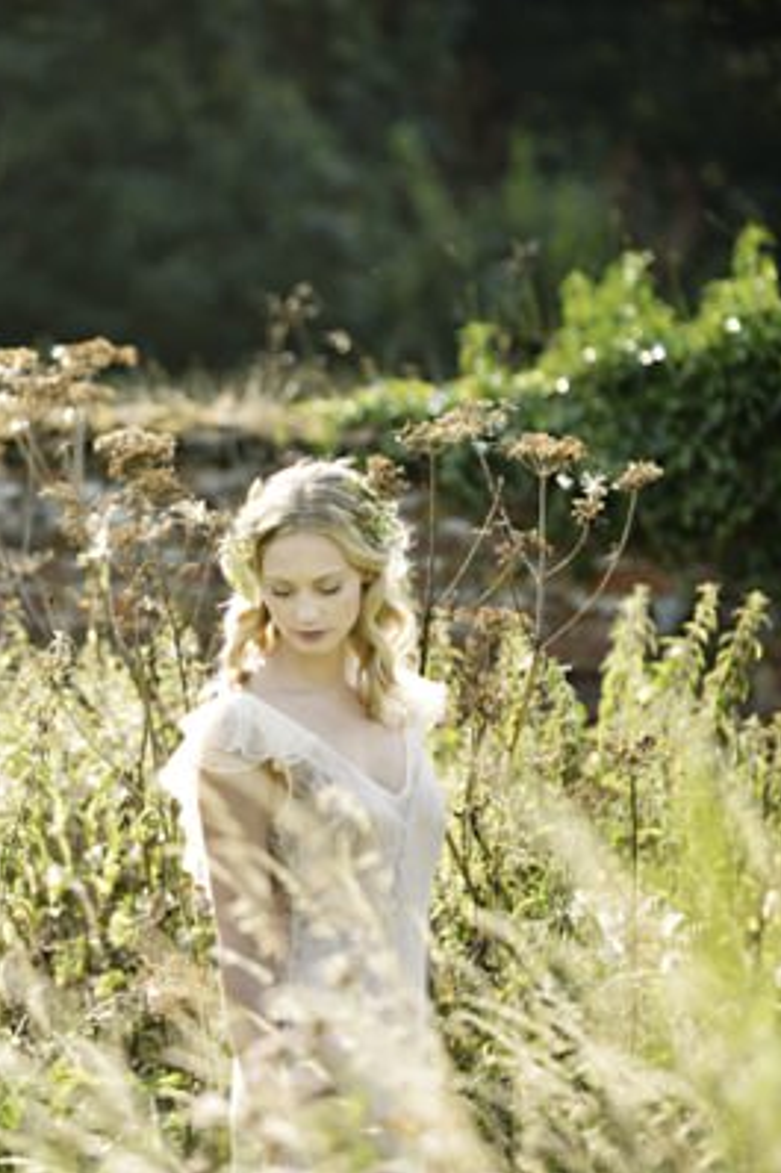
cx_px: 112
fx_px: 6383
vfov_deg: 10.5
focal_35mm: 196
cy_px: 586
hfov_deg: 7.0
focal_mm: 130
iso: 160
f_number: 10
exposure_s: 1/500
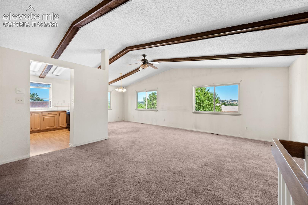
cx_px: 154
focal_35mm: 14
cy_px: 102
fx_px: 120
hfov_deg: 104.3
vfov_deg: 81.2
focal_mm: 14
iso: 1600
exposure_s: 1/30
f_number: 8
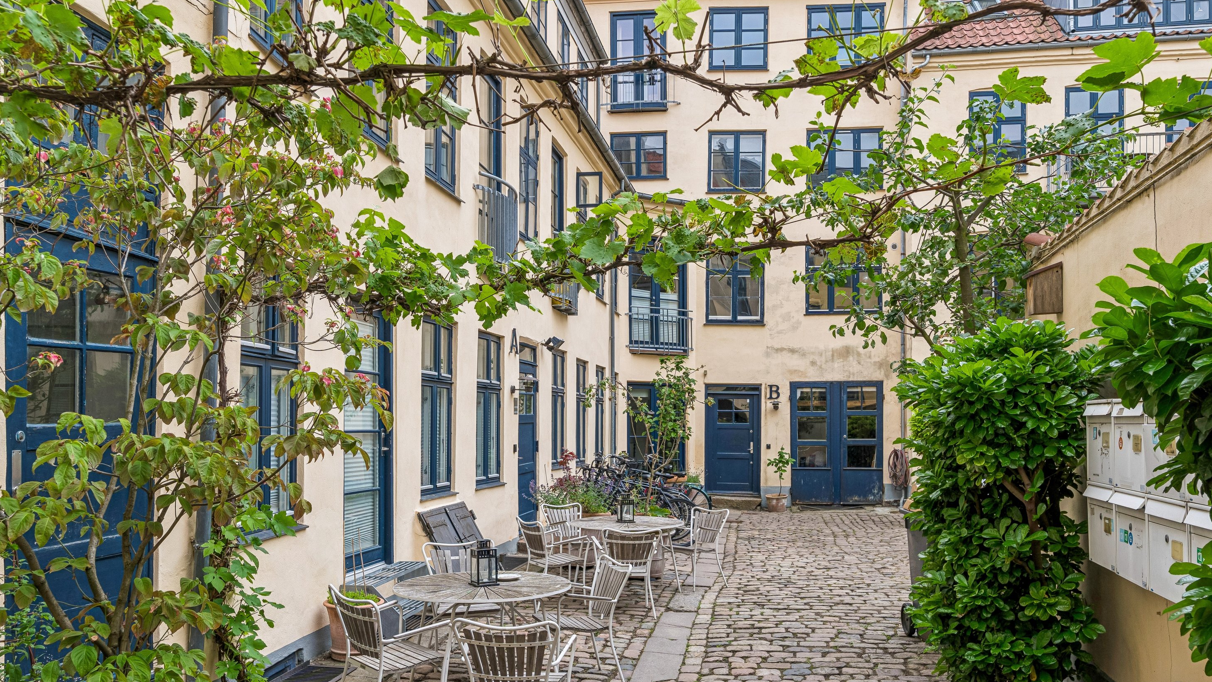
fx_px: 932
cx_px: 609
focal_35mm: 29
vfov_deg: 40.1
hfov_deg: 66.1
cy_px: 386
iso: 100
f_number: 7.1
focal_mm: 18
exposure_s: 1/125
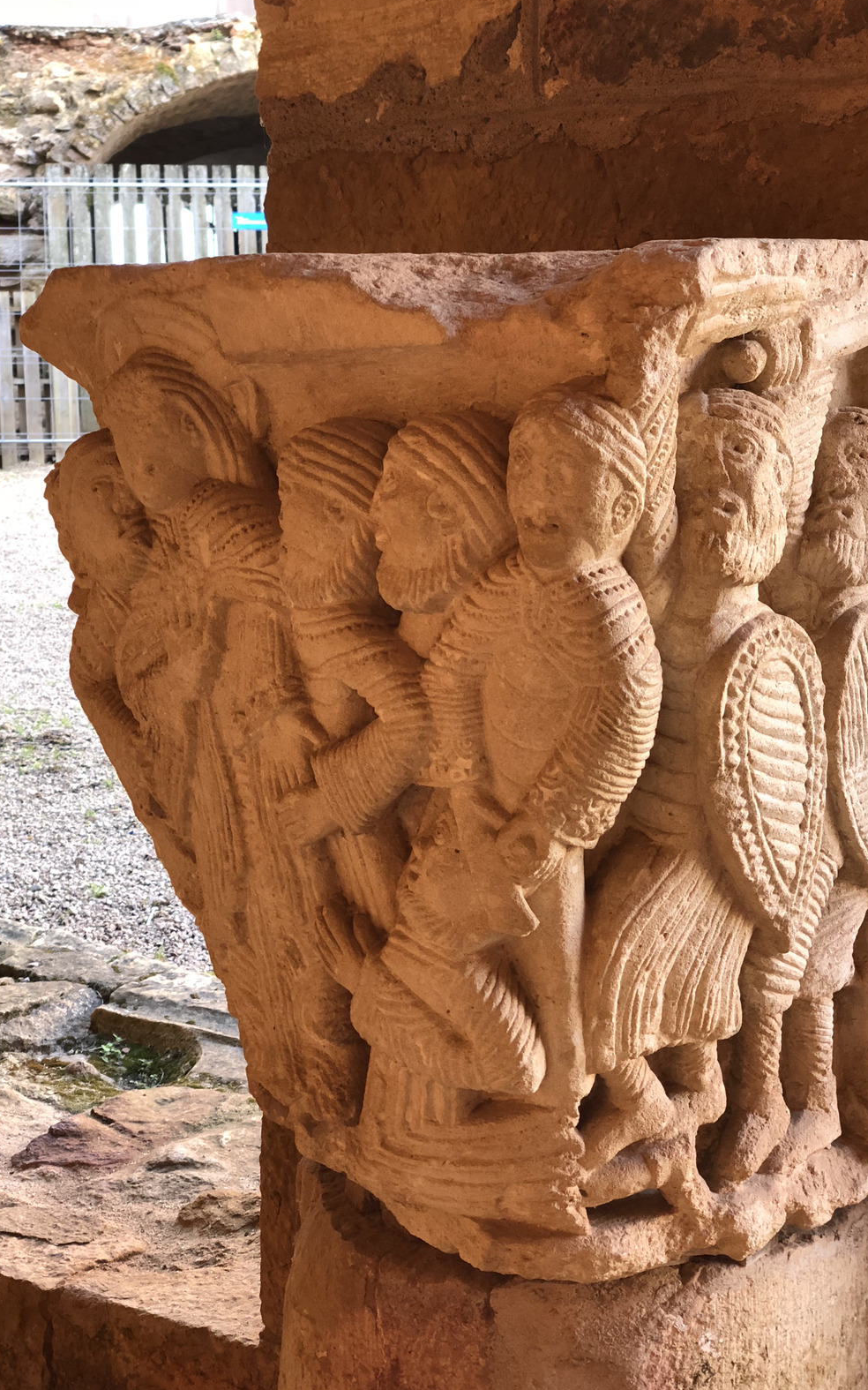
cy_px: 693
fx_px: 2120
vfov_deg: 36.3
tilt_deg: -7.6
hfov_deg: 23.1
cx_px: 506
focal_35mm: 56
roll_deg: +1.2
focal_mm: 6
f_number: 2.4
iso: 80
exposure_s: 1/60
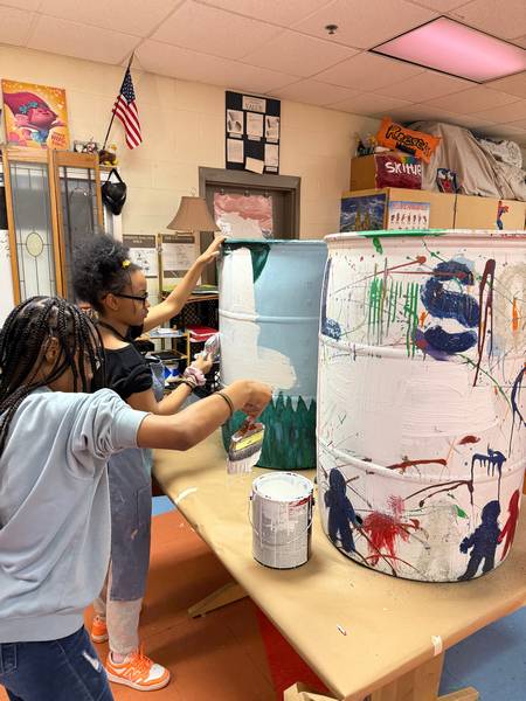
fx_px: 486
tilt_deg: -10.0
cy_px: 350
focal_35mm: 24
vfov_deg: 71.6
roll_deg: -1.3
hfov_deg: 56.8
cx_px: 263
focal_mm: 6.76
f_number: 1.78
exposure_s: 1/60
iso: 250
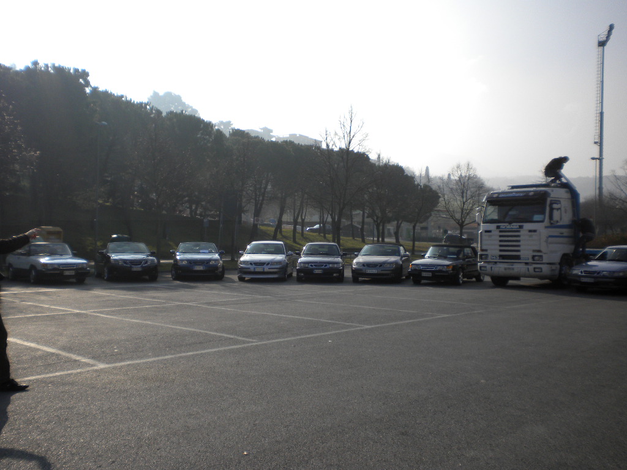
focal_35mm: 35
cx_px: 314
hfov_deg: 52.6
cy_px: 235
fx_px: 634
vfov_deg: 40.7
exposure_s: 1/947
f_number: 4.6
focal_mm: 6.3
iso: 80
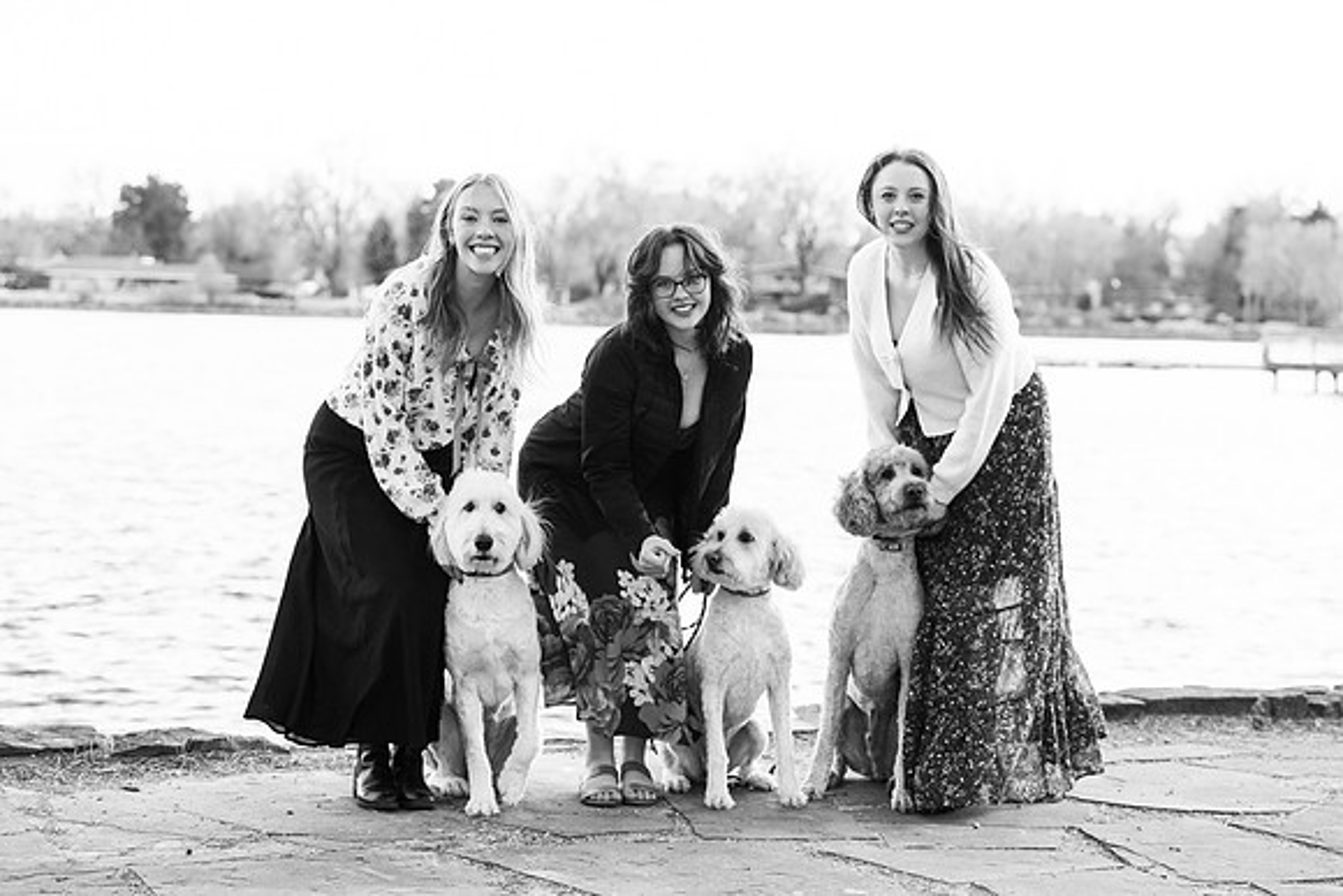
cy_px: 448
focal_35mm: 70
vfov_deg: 19.5
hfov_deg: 28.8
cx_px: 672
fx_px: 2612
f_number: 4
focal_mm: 70
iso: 2000
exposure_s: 1/500
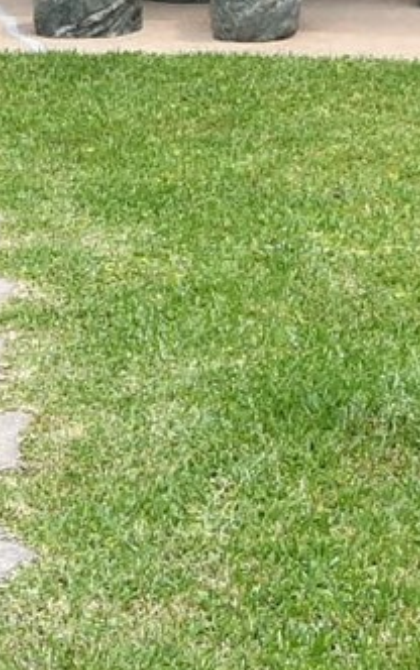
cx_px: 432
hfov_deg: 10.8
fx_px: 2194
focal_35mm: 120
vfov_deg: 15.9
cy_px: -351
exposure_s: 1/640
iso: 400
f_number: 8
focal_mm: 12
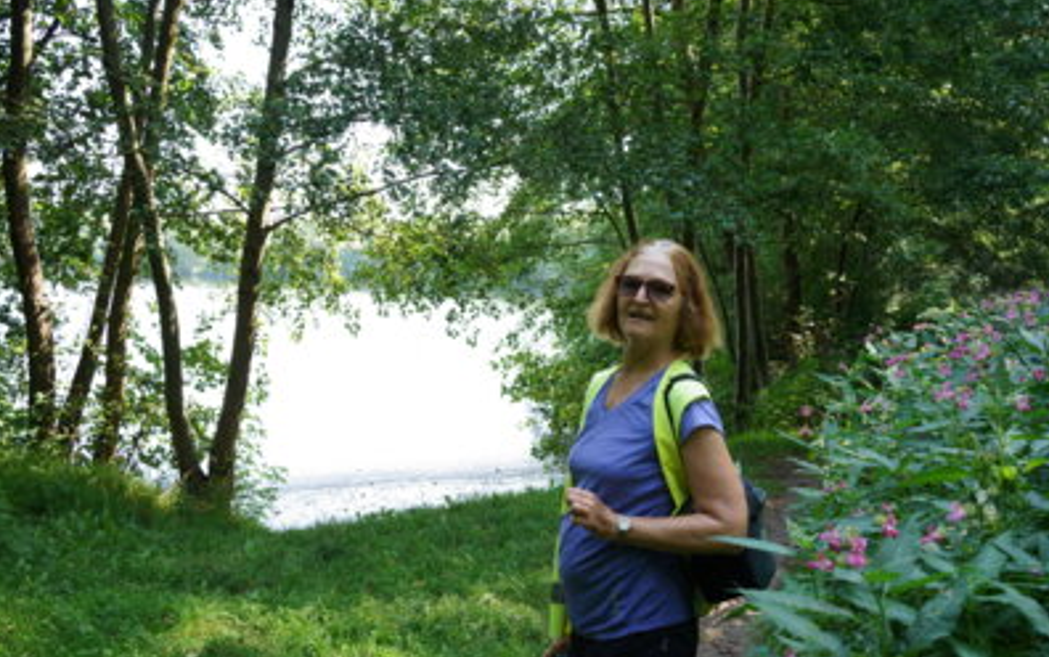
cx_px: 522
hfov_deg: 54.0
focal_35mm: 36
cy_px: 332
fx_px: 1030
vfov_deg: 35.4
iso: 250
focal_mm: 35
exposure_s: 1/60
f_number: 6.3
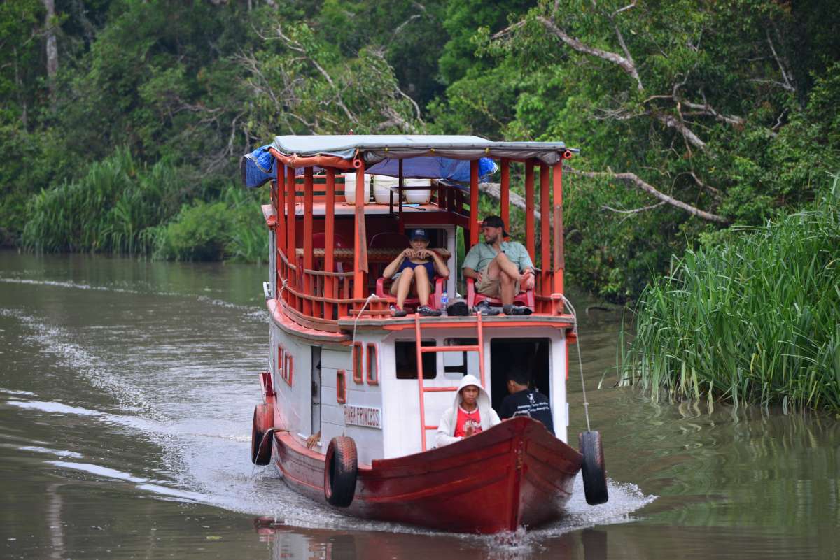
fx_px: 4668
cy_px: 280
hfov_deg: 10.3
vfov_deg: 6.9
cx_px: 420
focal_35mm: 200
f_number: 4.5
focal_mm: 200
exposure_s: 1/200
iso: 100
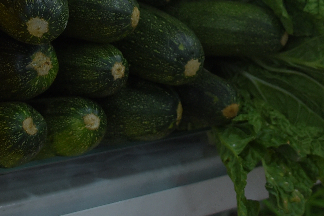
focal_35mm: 99
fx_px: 891
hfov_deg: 20.3
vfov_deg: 13.2
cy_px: -85
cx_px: 275
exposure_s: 1/125
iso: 400
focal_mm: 24
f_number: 5.6
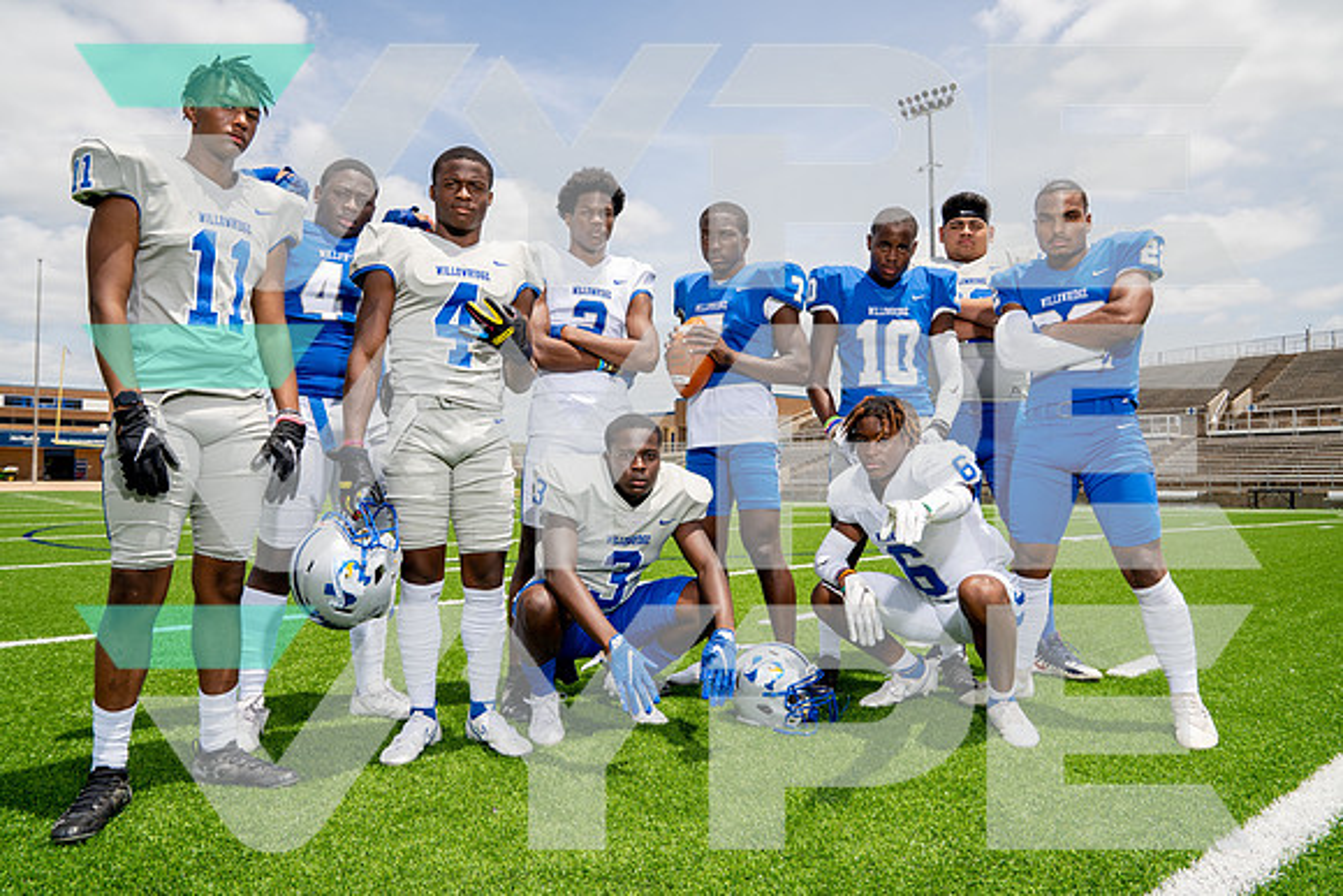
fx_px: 933
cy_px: 448
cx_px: 672
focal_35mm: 25
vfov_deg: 51.3
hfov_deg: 71.5
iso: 100
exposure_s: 1/250
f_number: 8
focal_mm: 25
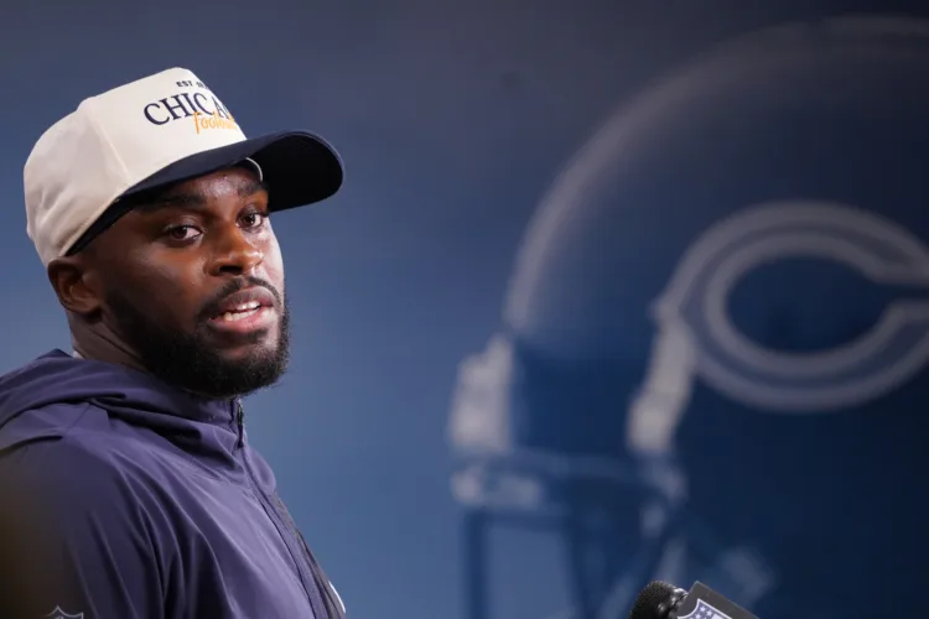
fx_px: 5161
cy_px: 310
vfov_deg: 6.9
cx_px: 464
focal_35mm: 200
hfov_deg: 10.3
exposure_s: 1/320
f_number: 4
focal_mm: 200
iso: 6400
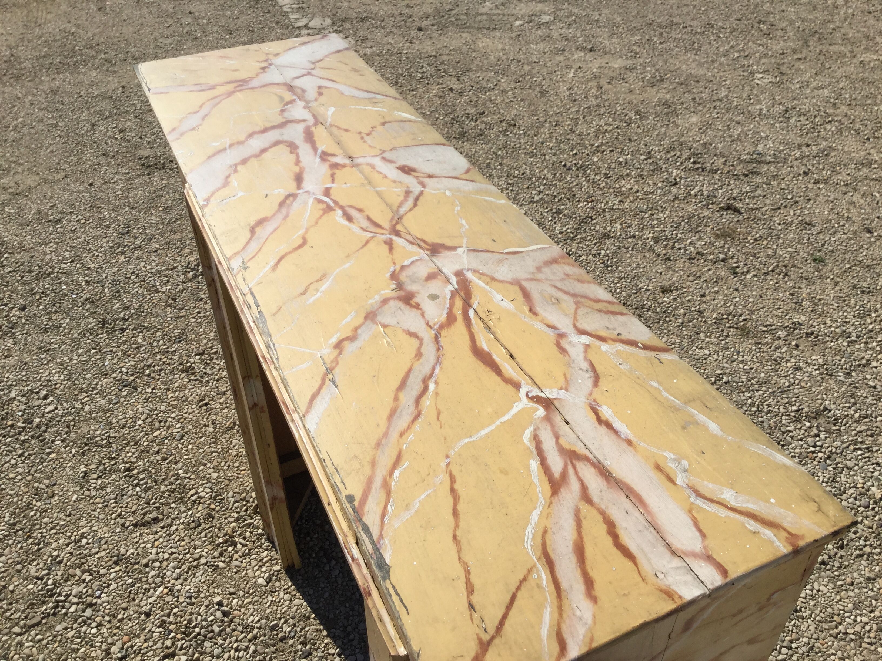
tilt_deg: -42.4
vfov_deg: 45.4
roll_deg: -2.8
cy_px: 330
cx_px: 441
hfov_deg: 58.4
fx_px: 790
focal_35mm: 31
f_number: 2.4
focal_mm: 3.3
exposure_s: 1/2146
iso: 25
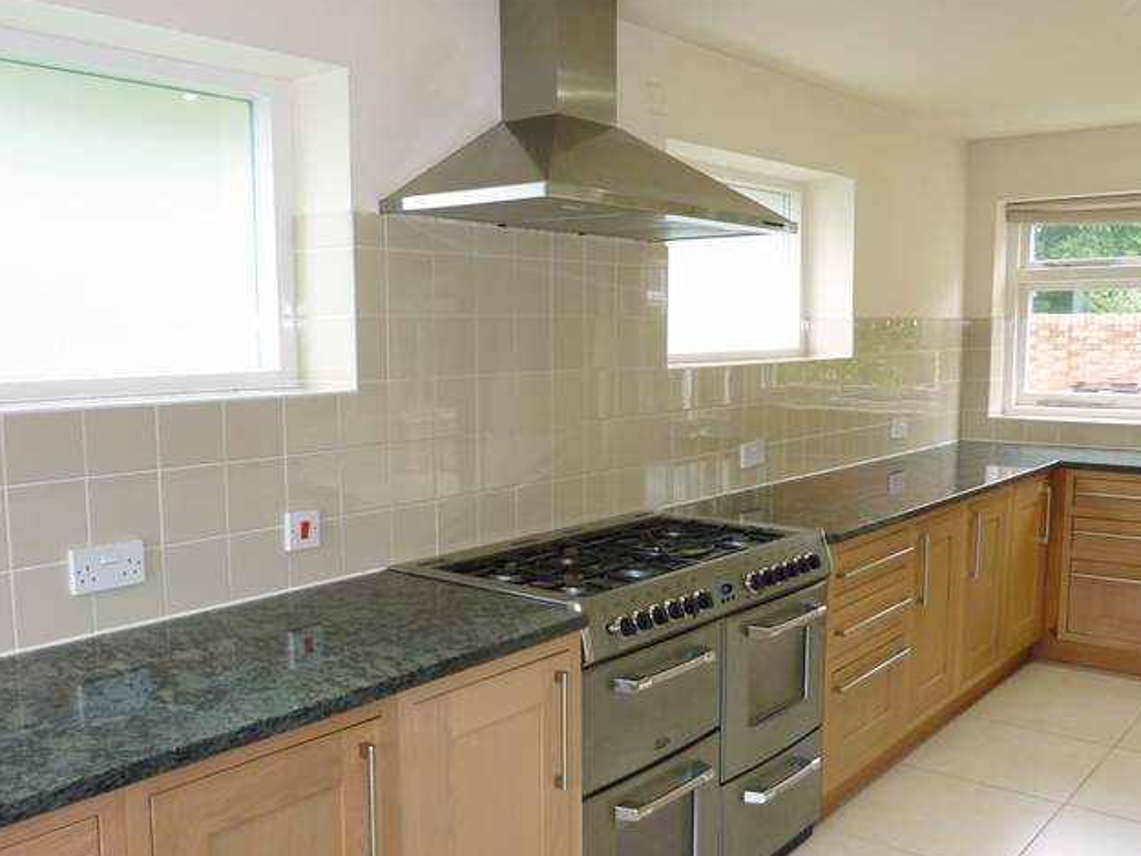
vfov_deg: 44.1
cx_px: 522
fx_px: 1055
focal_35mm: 32
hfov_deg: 56.7
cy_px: 476
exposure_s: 1/30
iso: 100
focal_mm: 4.1
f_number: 3.3
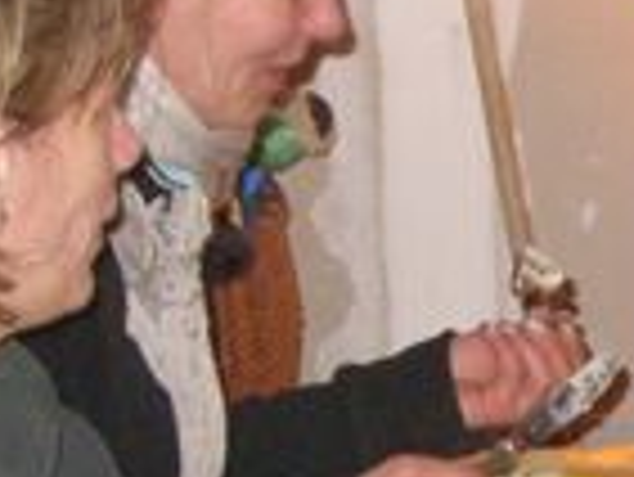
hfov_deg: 8.0
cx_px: 827
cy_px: 313
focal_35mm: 243
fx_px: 4454
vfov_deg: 6.1
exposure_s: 1/30
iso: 300
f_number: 2.8
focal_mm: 6.3
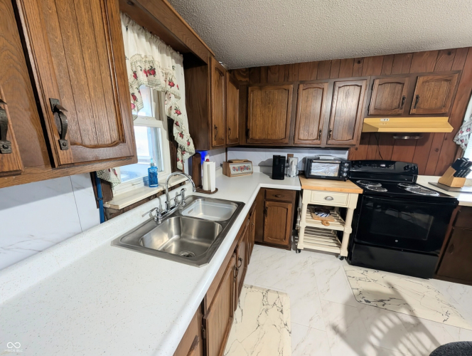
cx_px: 236
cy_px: 178
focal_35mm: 12
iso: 87
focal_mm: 2.02
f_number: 1.7
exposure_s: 1/23.8
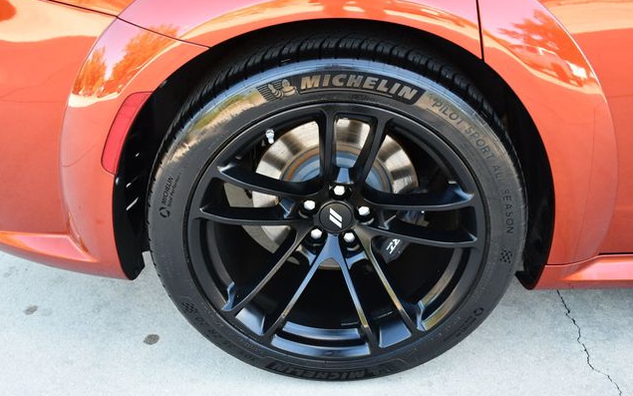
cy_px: 204
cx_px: 316
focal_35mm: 37
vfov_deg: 34.4
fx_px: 638
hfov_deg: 52.7
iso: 640
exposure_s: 1/250
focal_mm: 18
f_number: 3.5
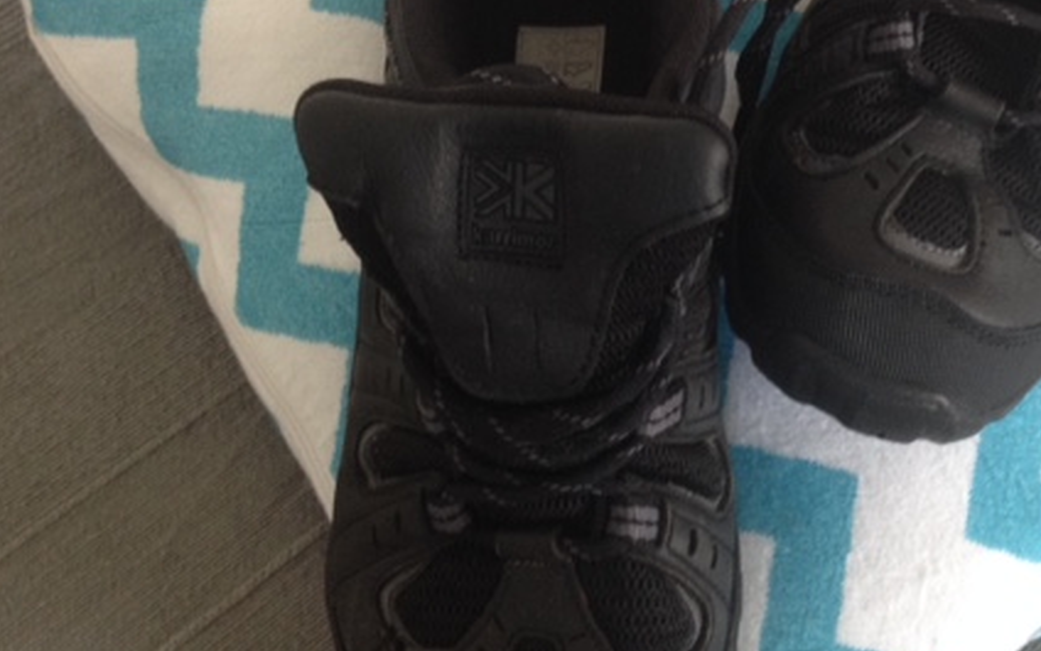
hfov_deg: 35.9
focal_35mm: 56
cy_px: 170
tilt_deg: -58.9
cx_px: 690
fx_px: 1589
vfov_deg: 22.9
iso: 100
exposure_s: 1/20
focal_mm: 4.28
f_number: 2.4
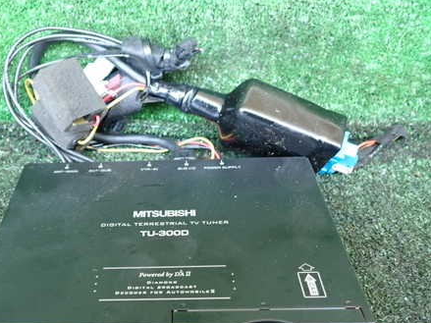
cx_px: 163
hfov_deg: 45.4
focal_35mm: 41
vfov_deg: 35.0
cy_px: 188
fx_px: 510
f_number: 2.3
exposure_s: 1/30
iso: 400
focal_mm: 5.4
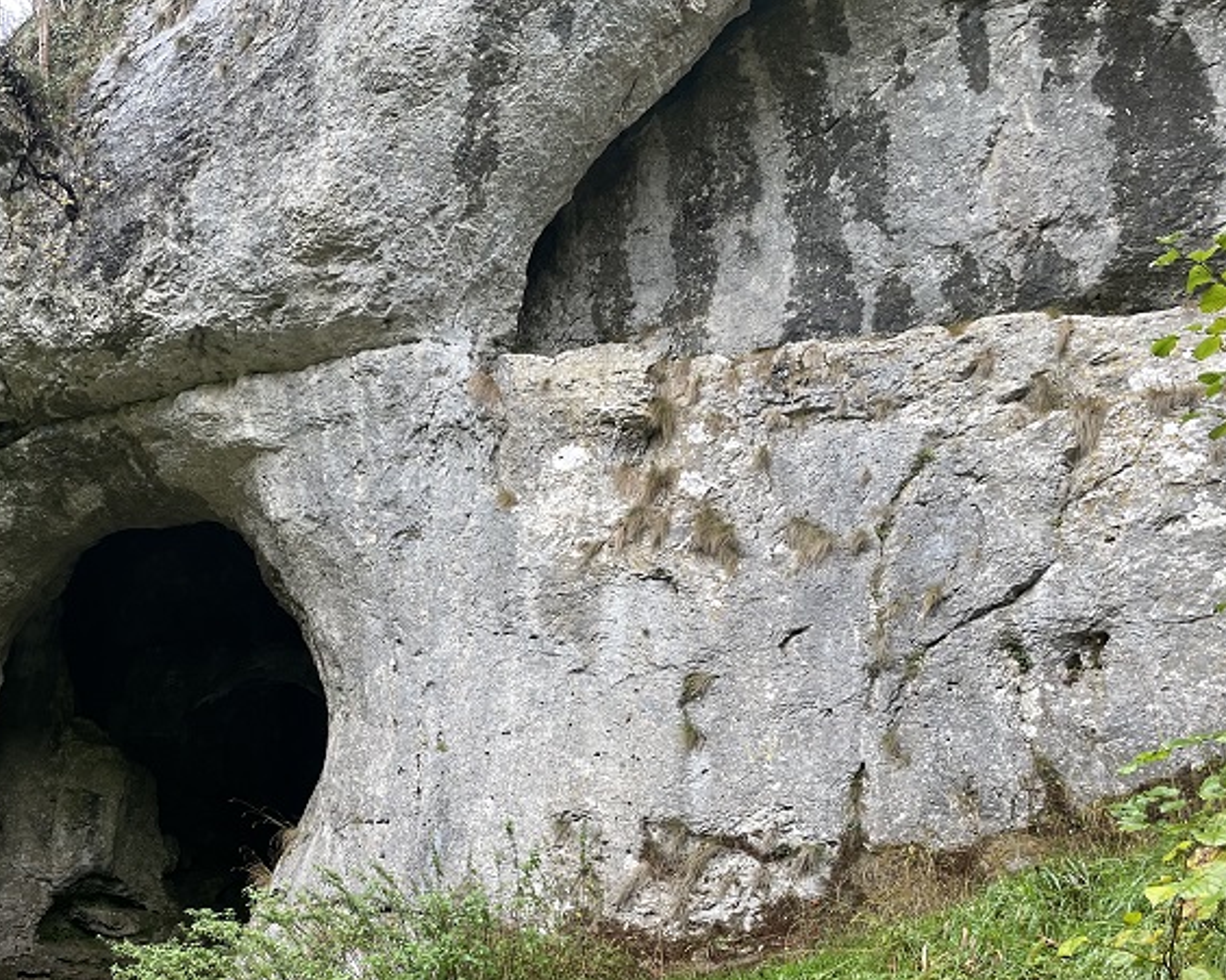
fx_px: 1306
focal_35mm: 36
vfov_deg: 40.7
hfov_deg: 49.8
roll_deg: -4.0
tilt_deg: +22.3
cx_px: 459
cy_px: 648
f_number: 1.6
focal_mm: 4.2
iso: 64
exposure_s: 1/121
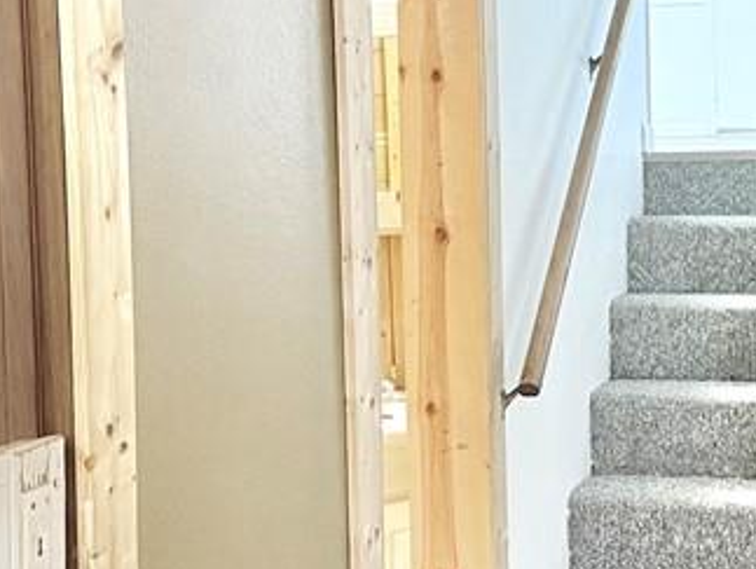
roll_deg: +0.9
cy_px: 206
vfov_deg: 19.4
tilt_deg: -2.4
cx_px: 580
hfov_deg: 25.3
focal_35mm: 76
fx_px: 1662
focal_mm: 6.76
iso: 640
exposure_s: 1/60
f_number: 1.78
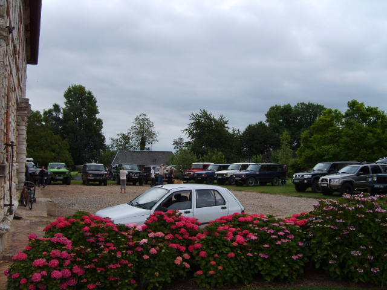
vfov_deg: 40.7
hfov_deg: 52.6
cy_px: 145
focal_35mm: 35
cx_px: 194
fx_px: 391
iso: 50
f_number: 2.8
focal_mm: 5.8
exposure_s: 1/250
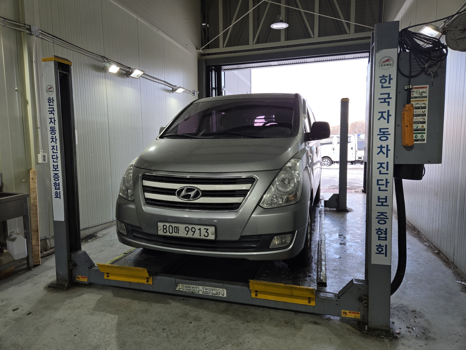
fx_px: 310
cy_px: 175
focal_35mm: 23
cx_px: 233
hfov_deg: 73.9
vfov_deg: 58.9
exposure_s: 1/176
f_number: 1.8
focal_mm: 5.4
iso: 25
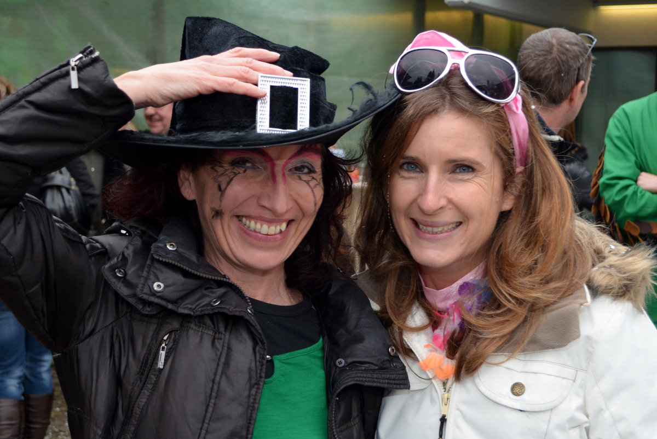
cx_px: 328
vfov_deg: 29.9
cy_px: 220
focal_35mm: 45
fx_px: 822
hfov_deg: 43.6
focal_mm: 30
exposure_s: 1/60
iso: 280
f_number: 4.5
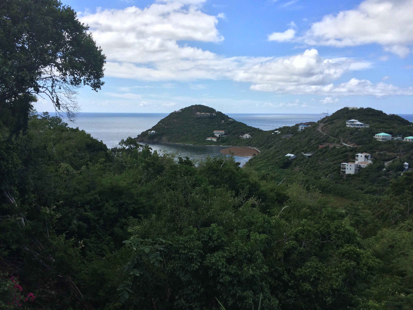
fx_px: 346
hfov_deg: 61.7
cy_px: 155
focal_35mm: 29
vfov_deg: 48.2
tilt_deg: -10.2
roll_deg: +0.4
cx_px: 206
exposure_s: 1/2283
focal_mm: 4.15
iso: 32
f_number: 2.2
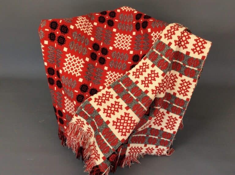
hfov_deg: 56.9
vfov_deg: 44.0
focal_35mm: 32
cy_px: 88
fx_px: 217
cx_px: 118
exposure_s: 1/50
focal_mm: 3.3
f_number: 2.4
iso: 32
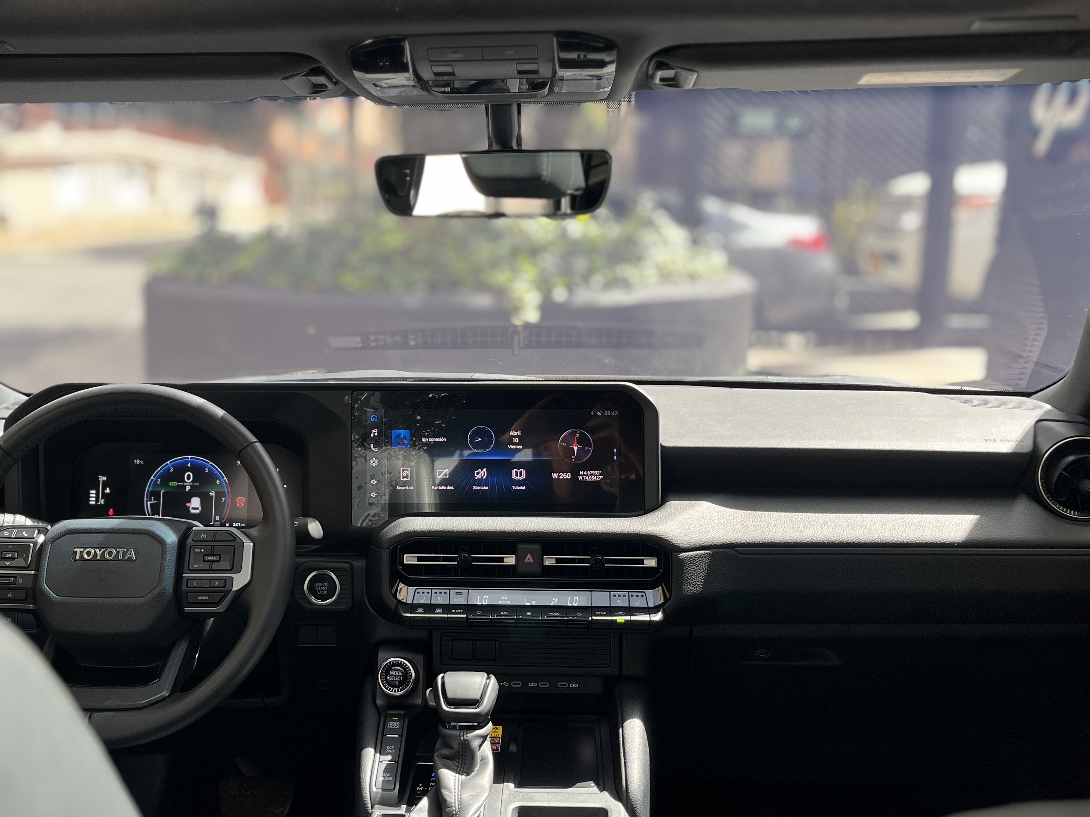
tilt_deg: -10.0
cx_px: 485
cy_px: 398
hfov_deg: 51.3
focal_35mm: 36
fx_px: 1134
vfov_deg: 39.7
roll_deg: -0.5
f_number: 1.6
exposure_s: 1/121
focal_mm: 5.1
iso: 80
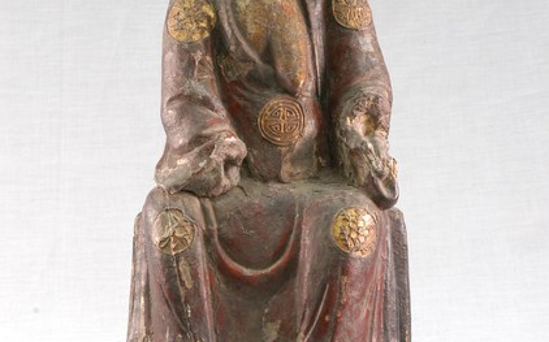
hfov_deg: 20.4
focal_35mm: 102
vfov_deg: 12.8
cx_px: 275
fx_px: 1525
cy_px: 168
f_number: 8
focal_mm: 44
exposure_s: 1/5
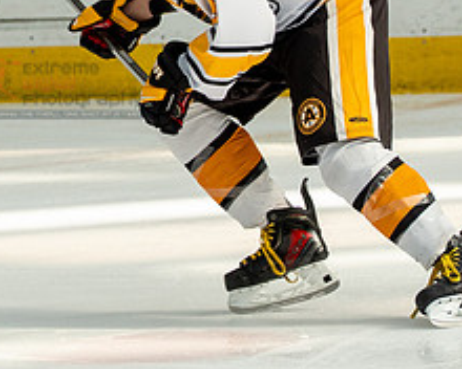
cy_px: 83
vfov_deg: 2.3
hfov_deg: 2.9
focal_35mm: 664
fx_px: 9079
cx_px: 62
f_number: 3.5
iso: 800
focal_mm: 143
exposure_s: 1/1600
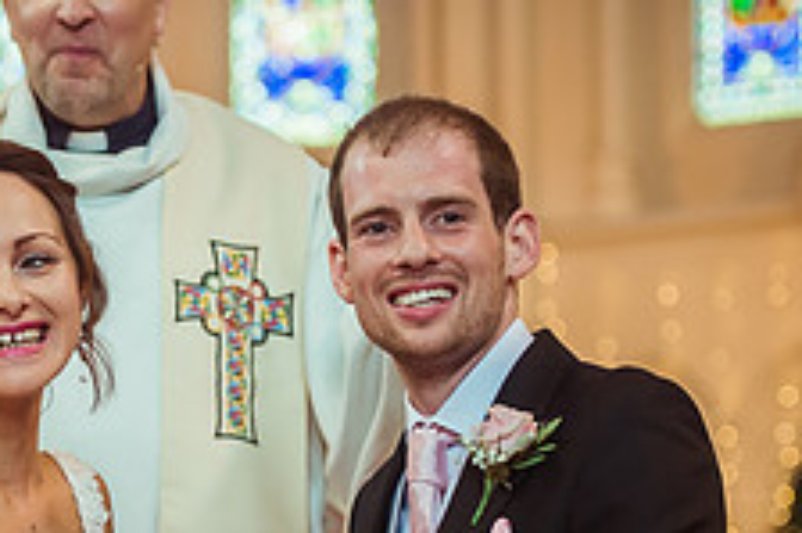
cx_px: 129
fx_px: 4096
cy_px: 461
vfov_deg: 7.4
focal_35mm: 184
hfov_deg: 11.1
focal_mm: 70
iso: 1800
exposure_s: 1/320
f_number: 2.8
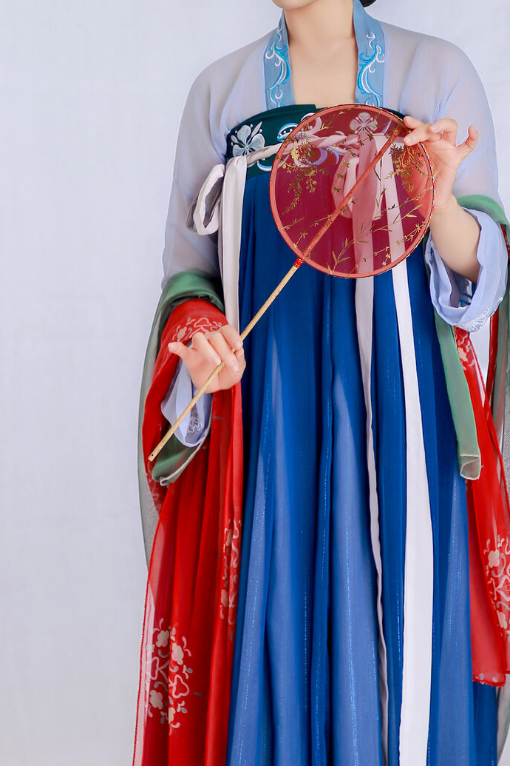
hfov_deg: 11.4
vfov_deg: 17.0
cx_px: 291
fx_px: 2550
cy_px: 242
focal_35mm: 120
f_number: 7.1
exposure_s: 1/160
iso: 100
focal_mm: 70
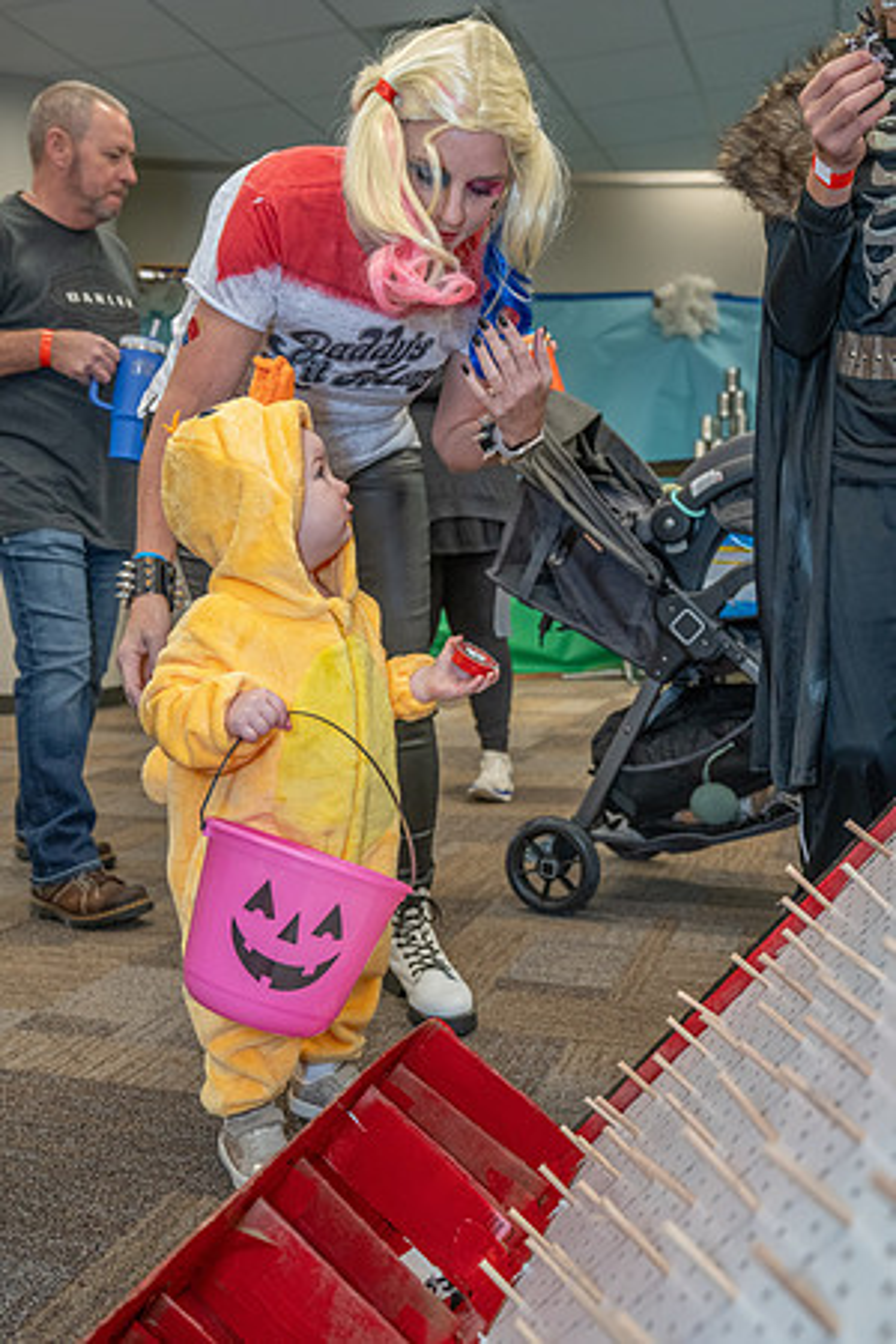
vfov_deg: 55.8
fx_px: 1269
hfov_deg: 38.9
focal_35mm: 34
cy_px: 672
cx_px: 448
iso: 3200
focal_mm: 34
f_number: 4.5
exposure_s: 1/200
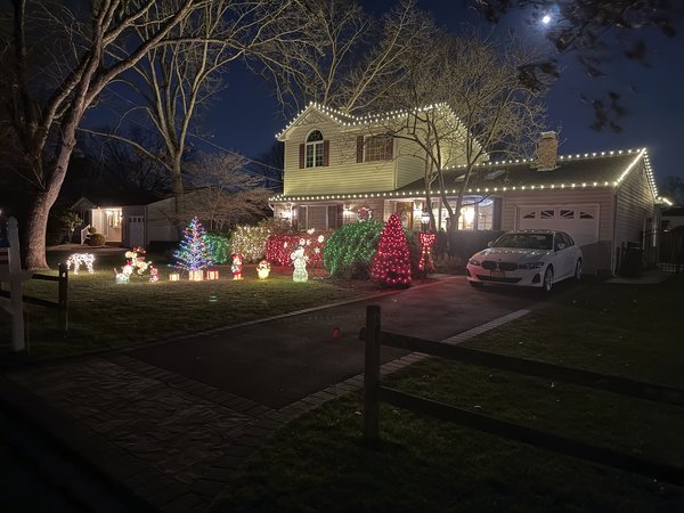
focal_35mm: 24
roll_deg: -1.9
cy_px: 256
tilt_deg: -3.6
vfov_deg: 56.8
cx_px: 342
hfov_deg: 71.6
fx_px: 474
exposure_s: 1/15
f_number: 1.78
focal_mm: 6.76
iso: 1250
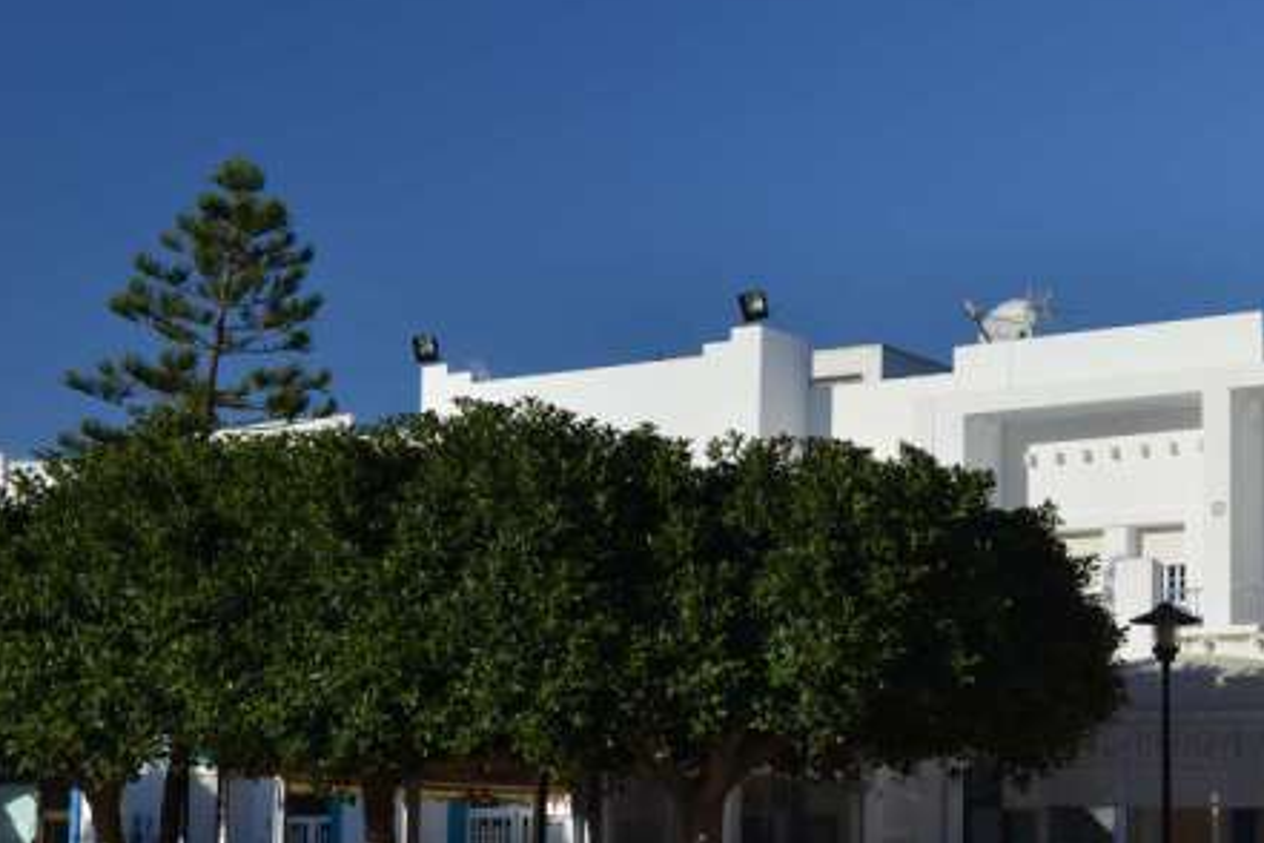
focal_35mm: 69
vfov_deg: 19.5
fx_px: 2422
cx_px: 1135
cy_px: 674
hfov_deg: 28.2
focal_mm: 38
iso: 125
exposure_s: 1/200
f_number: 7.1
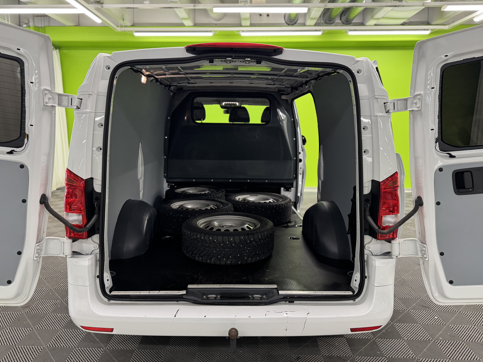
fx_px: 349
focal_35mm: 25
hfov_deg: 69.4
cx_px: 237
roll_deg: -0.2
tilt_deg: -8.5
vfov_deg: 54.9
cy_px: 176
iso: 160
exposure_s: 1/100
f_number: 1.78
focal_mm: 6.76
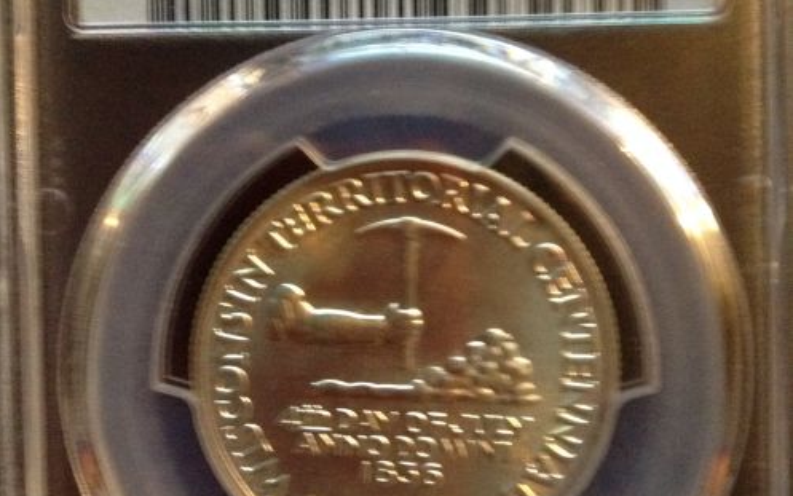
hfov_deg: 42.6
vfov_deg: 27.4
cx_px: 396
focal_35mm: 47
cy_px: 200
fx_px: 1016
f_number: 2.4
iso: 400
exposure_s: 1/15
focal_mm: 3.3
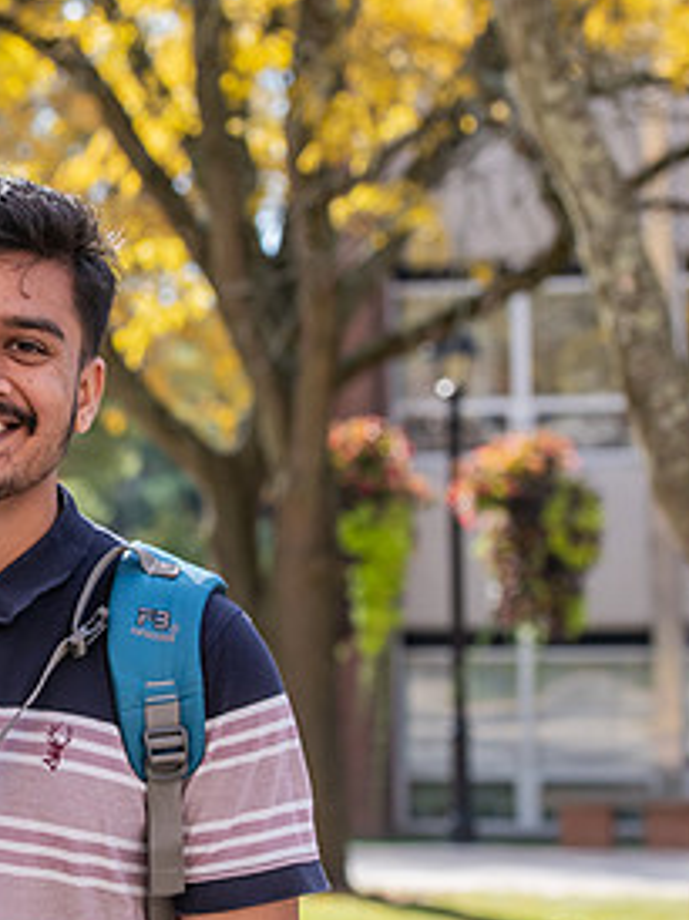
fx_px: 4333
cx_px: -222
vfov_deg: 12.1
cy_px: 435
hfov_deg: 8.9
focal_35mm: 163
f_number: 5.6
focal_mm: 80
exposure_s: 1/400
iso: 320
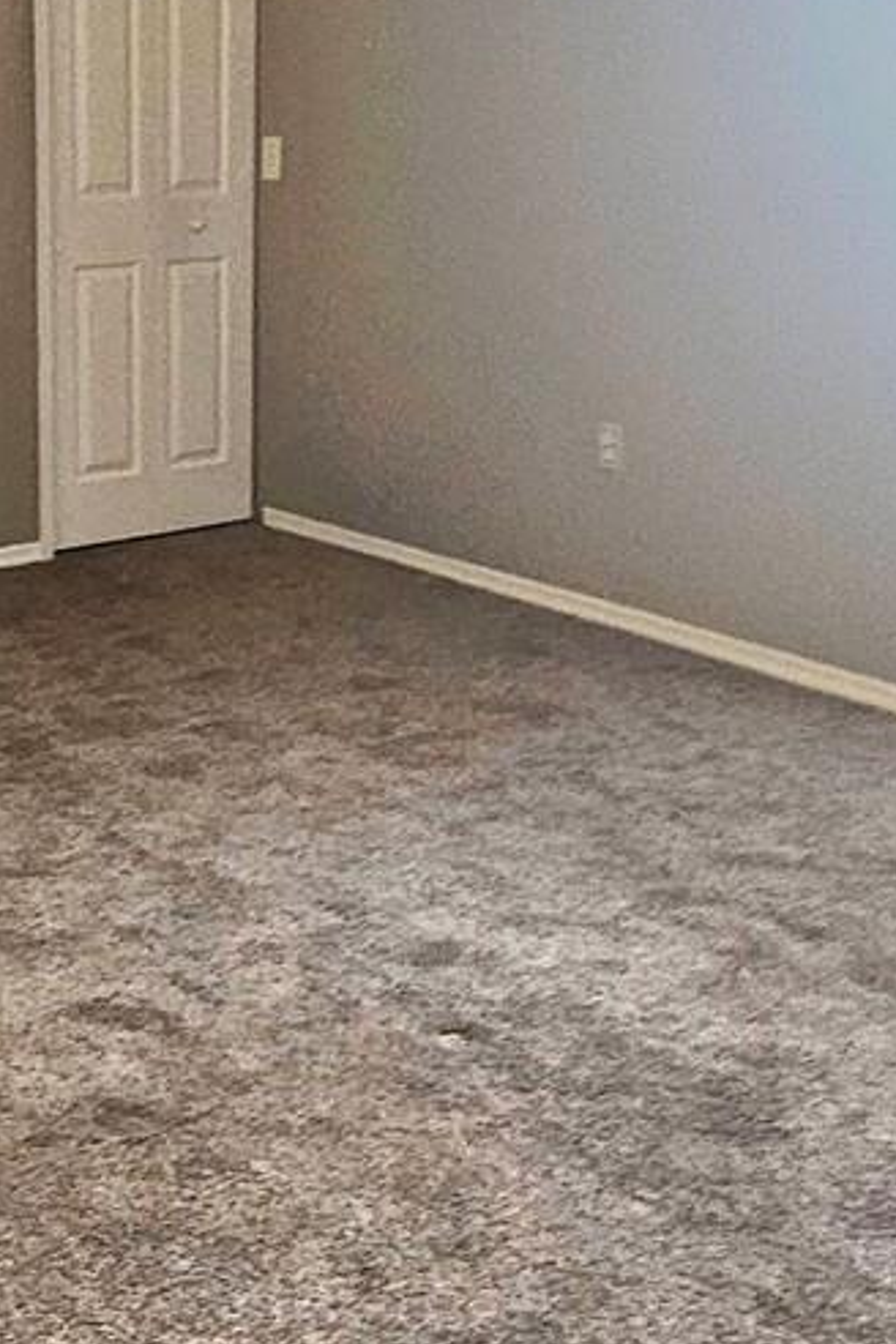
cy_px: 377
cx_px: -8
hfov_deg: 28.5
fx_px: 1643
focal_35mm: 44
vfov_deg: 43.4
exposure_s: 1/60.2
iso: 200
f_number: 2.2
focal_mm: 2.2
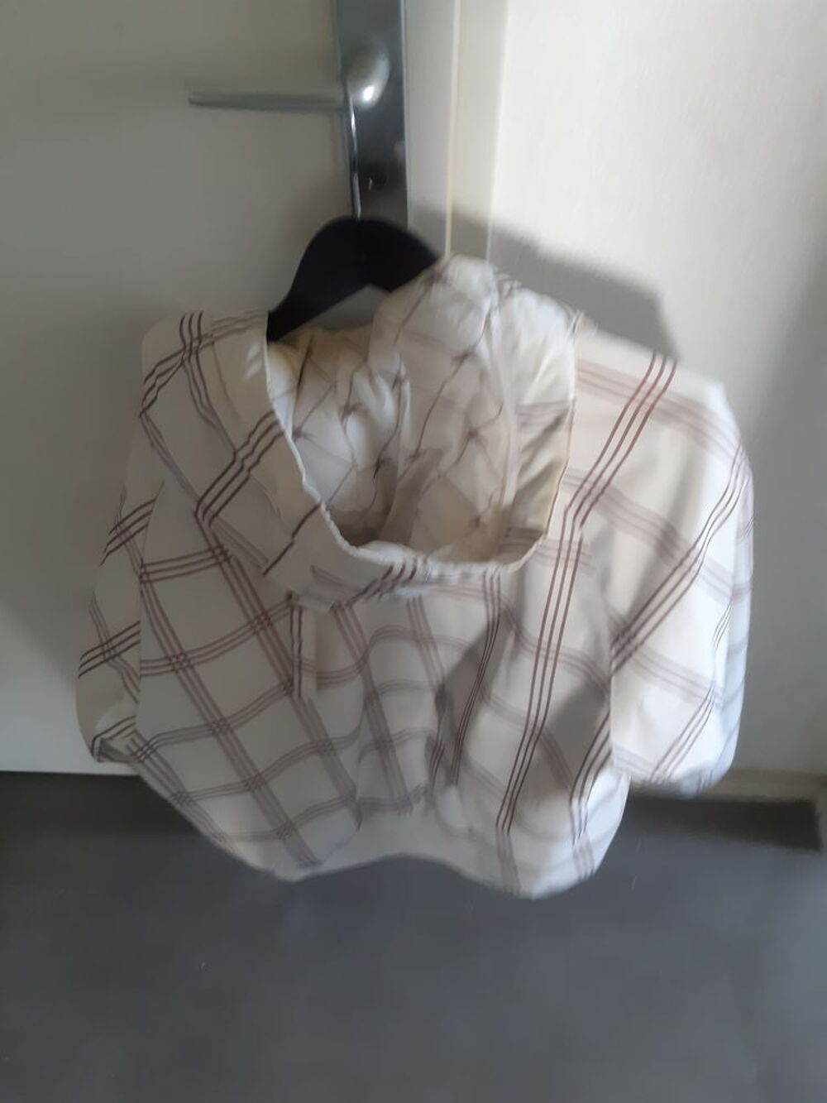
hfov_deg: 53.1
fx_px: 828
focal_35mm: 26
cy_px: 552
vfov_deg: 67.3
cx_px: 414
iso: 200
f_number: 1.7
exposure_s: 1/50
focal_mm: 3.93
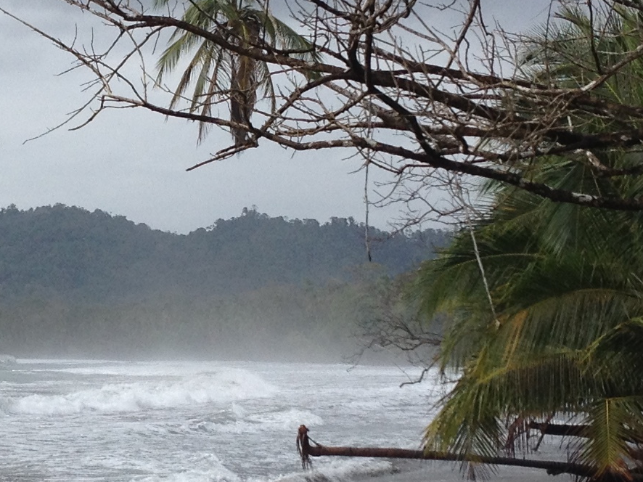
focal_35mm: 129
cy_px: 271
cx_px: 85
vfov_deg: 11.5
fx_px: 2396
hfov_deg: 15.1
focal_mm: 4.28
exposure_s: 1/1623
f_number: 2.4
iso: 50
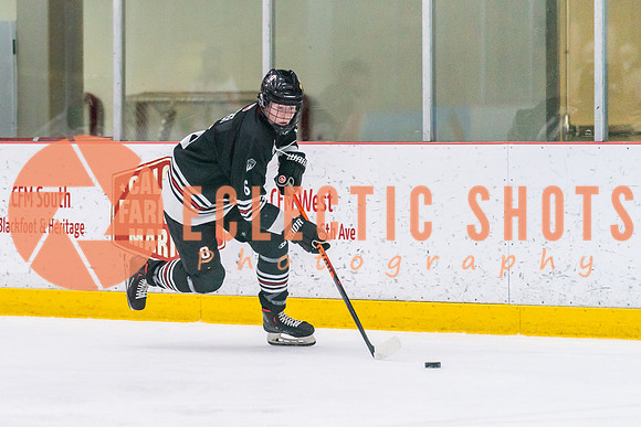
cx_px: 158
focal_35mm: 280
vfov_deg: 4.9
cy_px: 199
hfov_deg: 7.4
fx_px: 4983
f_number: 2.8
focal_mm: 178
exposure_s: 1/1250
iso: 3200
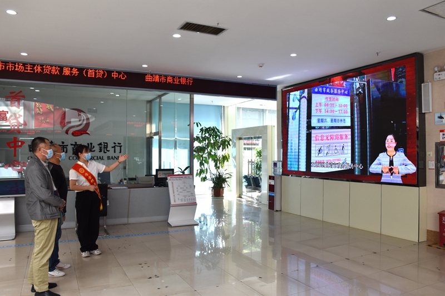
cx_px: 222
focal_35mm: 27
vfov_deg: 47.9
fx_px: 334
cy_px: 148
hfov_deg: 67.4
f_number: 7.1
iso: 400
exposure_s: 1/200
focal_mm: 18
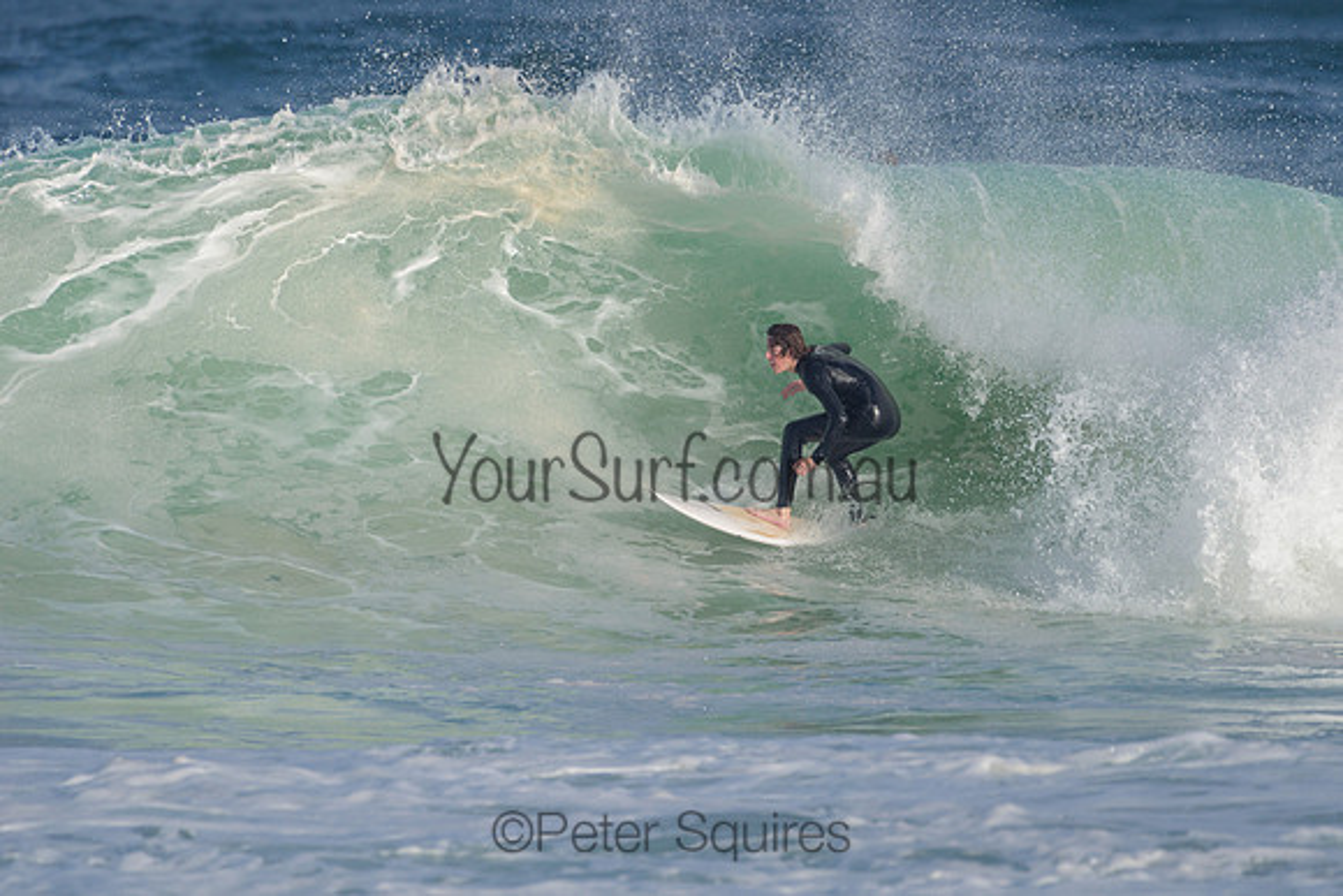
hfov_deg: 3.4
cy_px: 427
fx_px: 22856
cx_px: 820
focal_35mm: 613
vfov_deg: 2.2
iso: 180
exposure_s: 1/2000
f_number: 5.6
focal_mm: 500
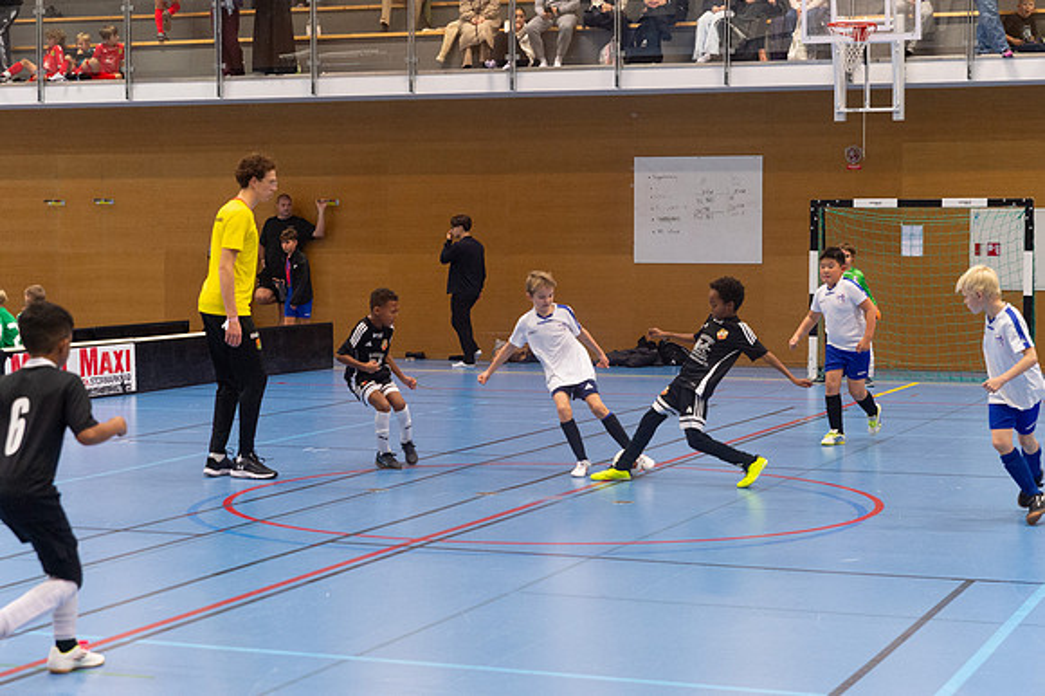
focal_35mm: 76
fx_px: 2211
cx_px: 522
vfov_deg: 17.9
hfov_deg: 26.6
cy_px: 348
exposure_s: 1/400
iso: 4500
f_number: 3.5
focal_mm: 70
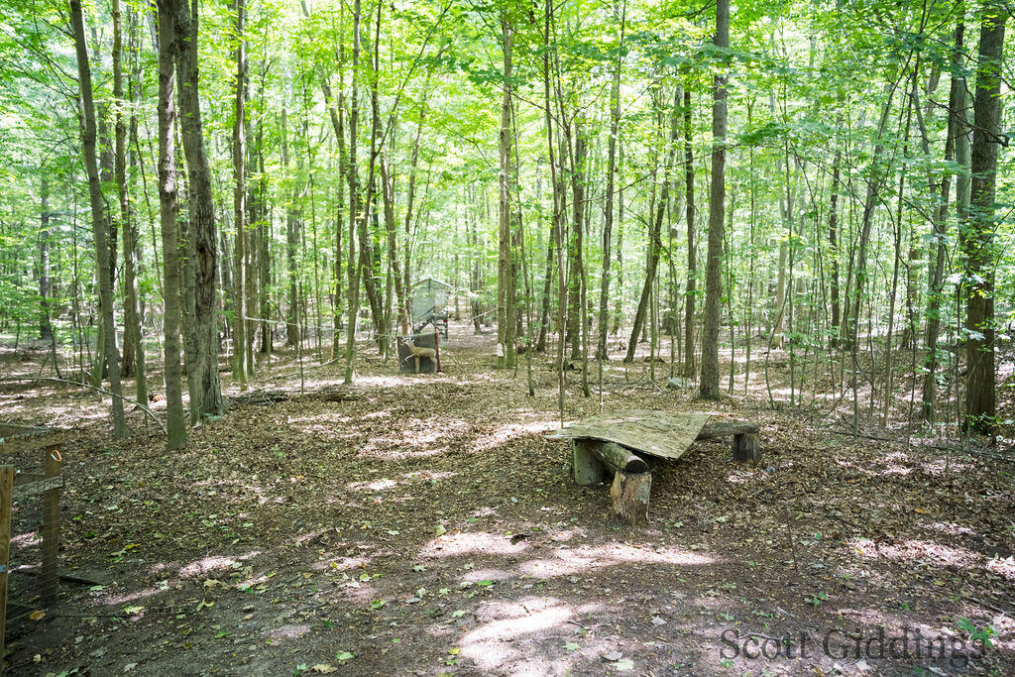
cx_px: 508
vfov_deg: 47.9
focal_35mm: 27
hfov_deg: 67.4
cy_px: 338
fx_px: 761
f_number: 2.8
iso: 2000
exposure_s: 1/160
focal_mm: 27
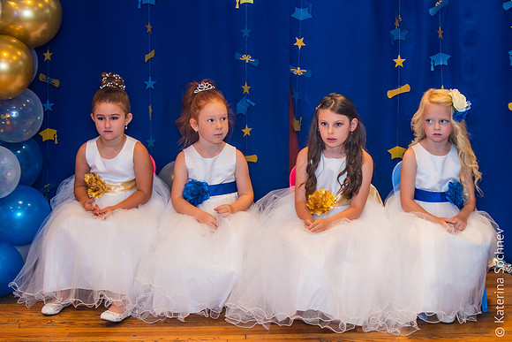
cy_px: 217
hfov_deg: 20.5
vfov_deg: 13.8
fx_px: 1409
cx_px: 352
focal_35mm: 99
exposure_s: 1/125
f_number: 2.8
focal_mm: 70
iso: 1600
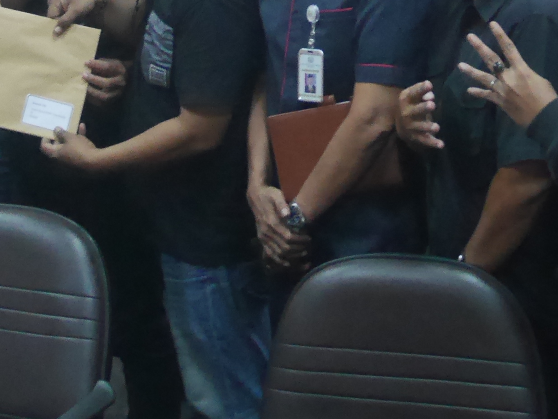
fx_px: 1871
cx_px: 194
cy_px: -184
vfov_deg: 12.2
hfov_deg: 16.9
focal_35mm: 116
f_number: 4.2
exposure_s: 1/60
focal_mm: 18
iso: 3200
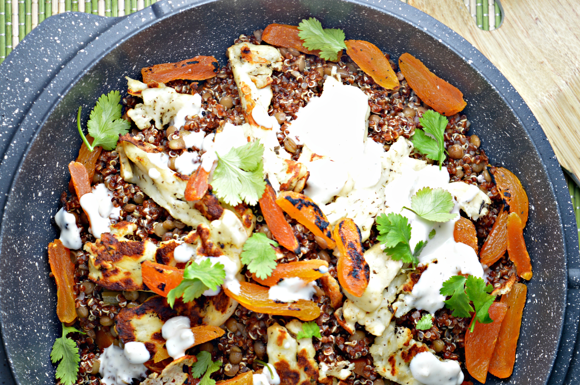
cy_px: 192
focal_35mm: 82
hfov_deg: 24.6
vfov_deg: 16.5
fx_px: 1328
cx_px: 290
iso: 100
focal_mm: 55
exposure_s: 1/20
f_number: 5.6
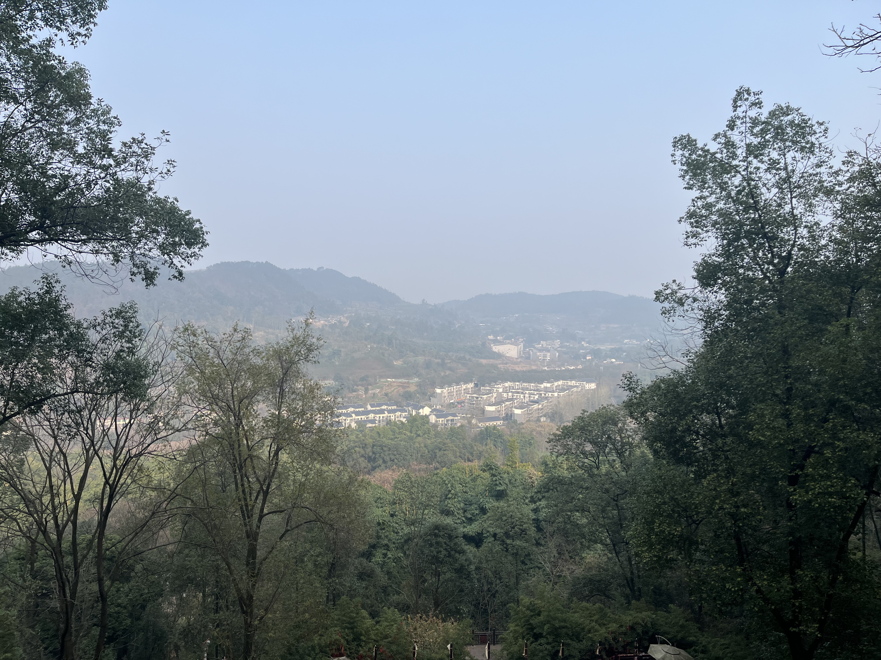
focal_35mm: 26
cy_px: 330
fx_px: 662
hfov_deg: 67.3
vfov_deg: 53.1
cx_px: 440
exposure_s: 1/2024
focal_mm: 5.1
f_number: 1.6
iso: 50
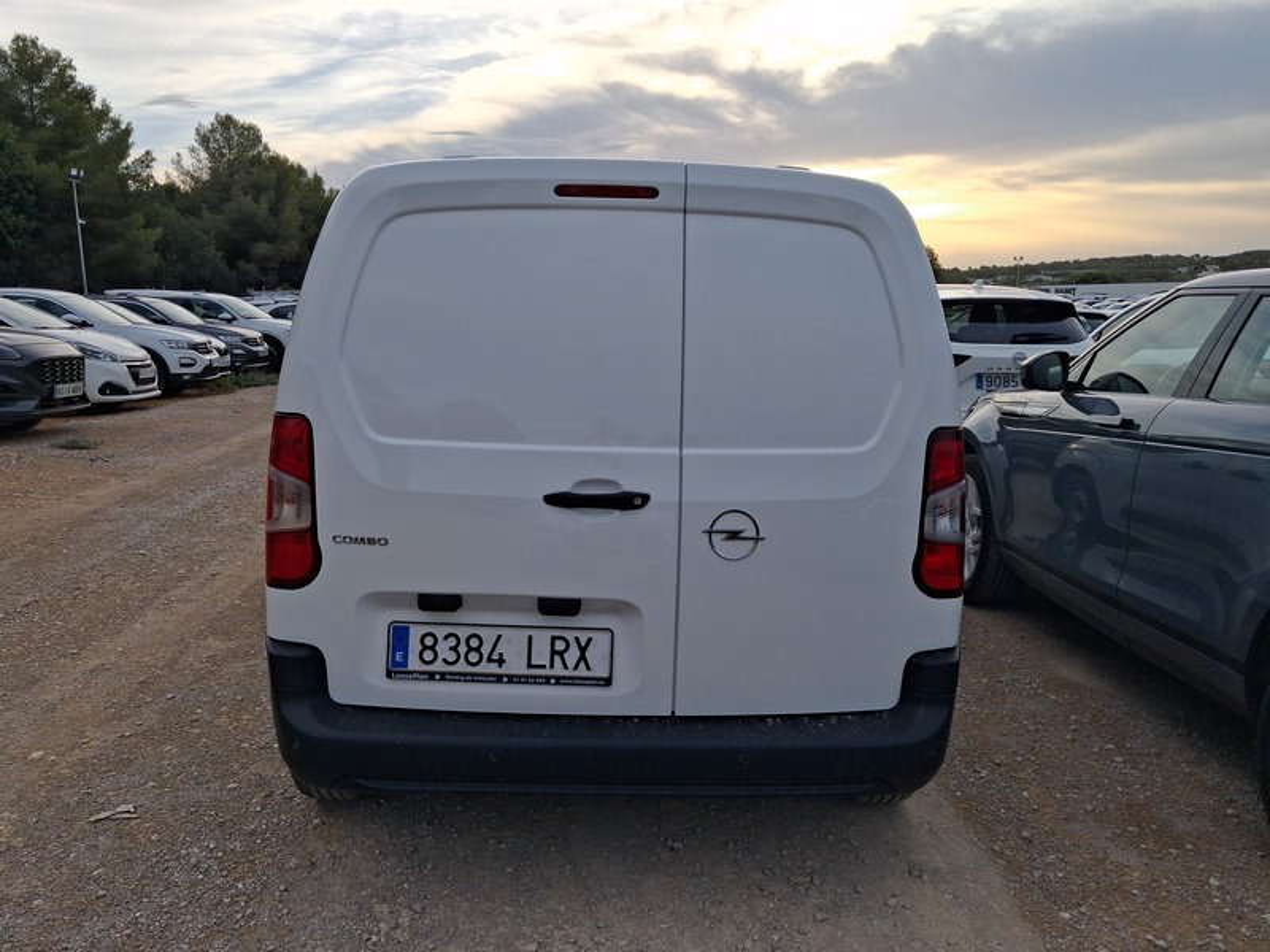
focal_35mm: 27
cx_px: 635
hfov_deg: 65.3
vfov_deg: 51.4
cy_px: 476
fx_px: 991
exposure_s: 1/258
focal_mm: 4
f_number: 1.8
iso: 20
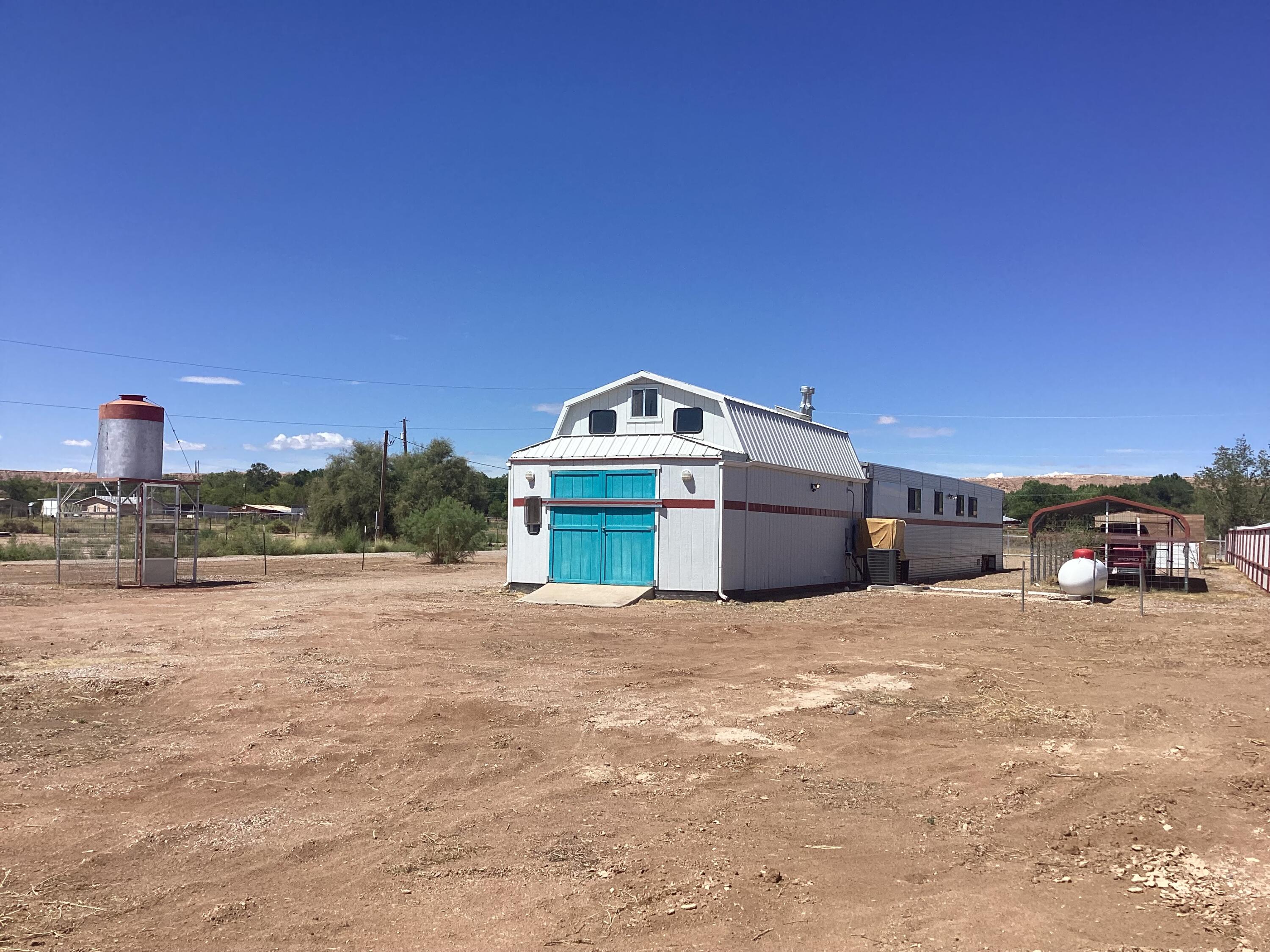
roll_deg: -1.1
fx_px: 1137
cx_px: 635
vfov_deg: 45.4
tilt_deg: +0.2
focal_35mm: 31
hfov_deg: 58.4
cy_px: 476
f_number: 2.4
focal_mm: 3.3
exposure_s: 1/2146
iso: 25
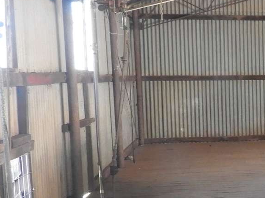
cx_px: 365
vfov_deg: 18.4
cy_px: 140
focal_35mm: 80
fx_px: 612
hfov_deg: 21.5
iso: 400
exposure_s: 1/25
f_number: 3.3
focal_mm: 4.3
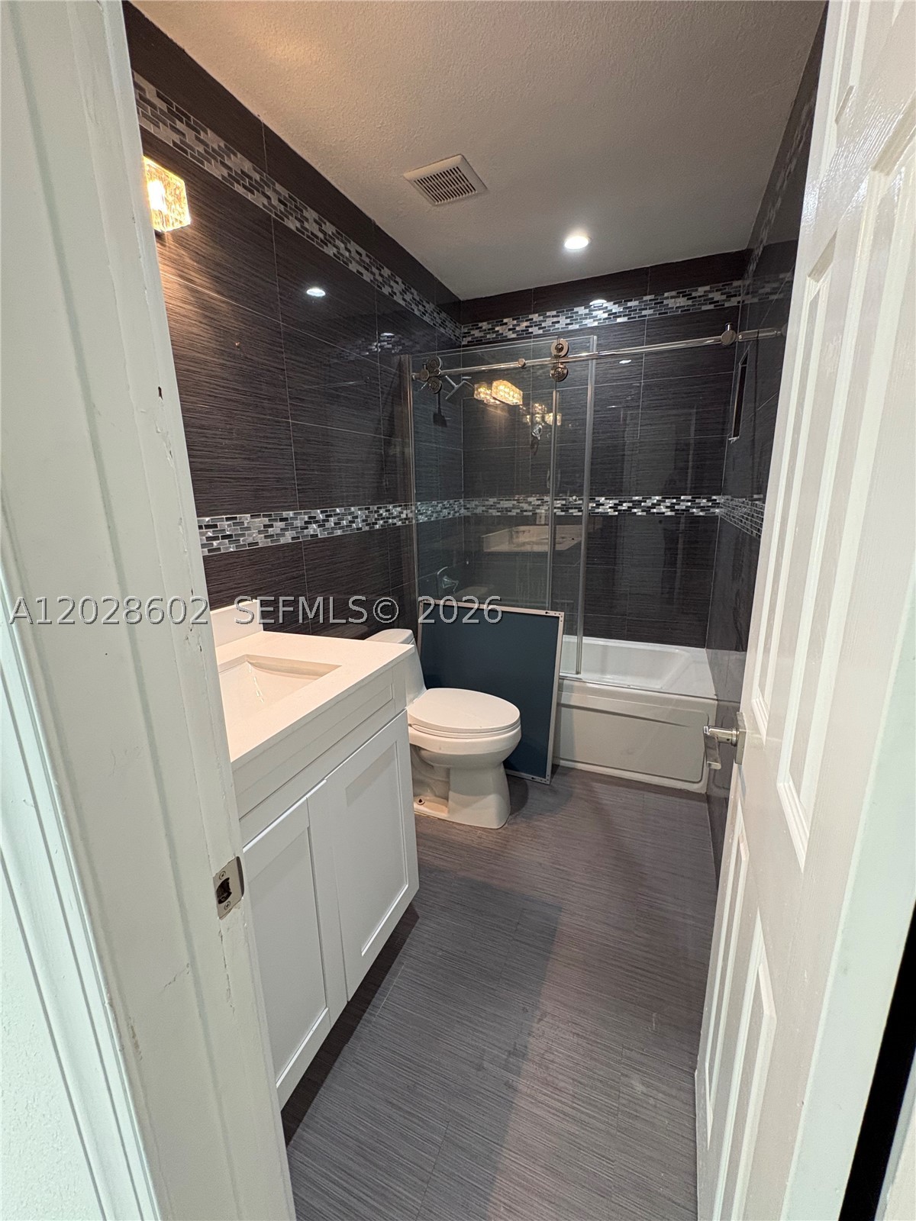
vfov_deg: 102.1
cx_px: 458
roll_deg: +2.2
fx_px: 494
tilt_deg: -13.4
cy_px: 610
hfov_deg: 85.7
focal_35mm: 14
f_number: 2.2
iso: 320
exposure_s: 1/60
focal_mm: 2.22
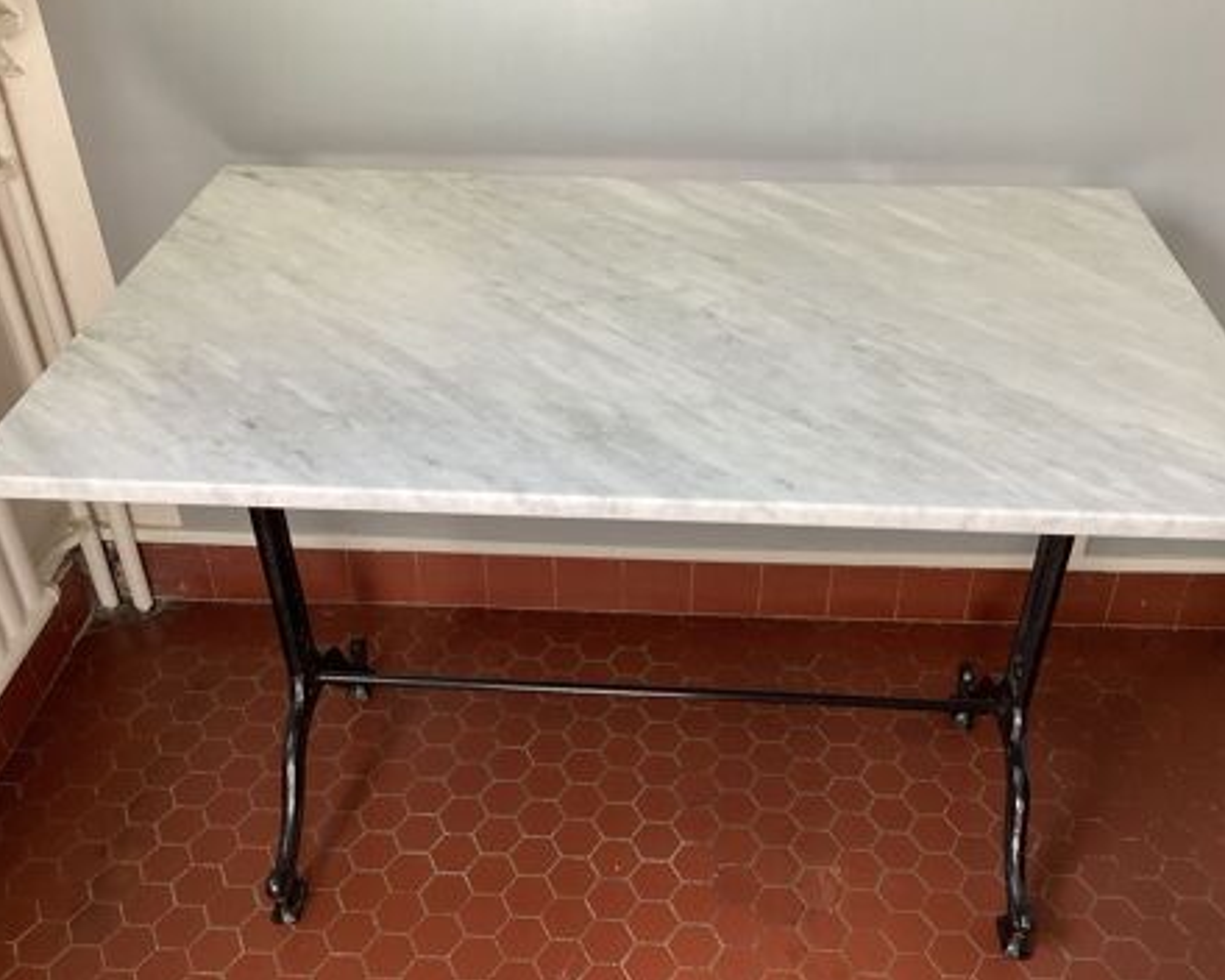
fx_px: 1196
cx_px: 651
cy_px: 487
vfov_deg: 44.5
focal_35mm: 33
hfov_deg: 54.2
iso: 64
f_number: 2.4
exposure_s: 1/60
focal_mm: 3.3
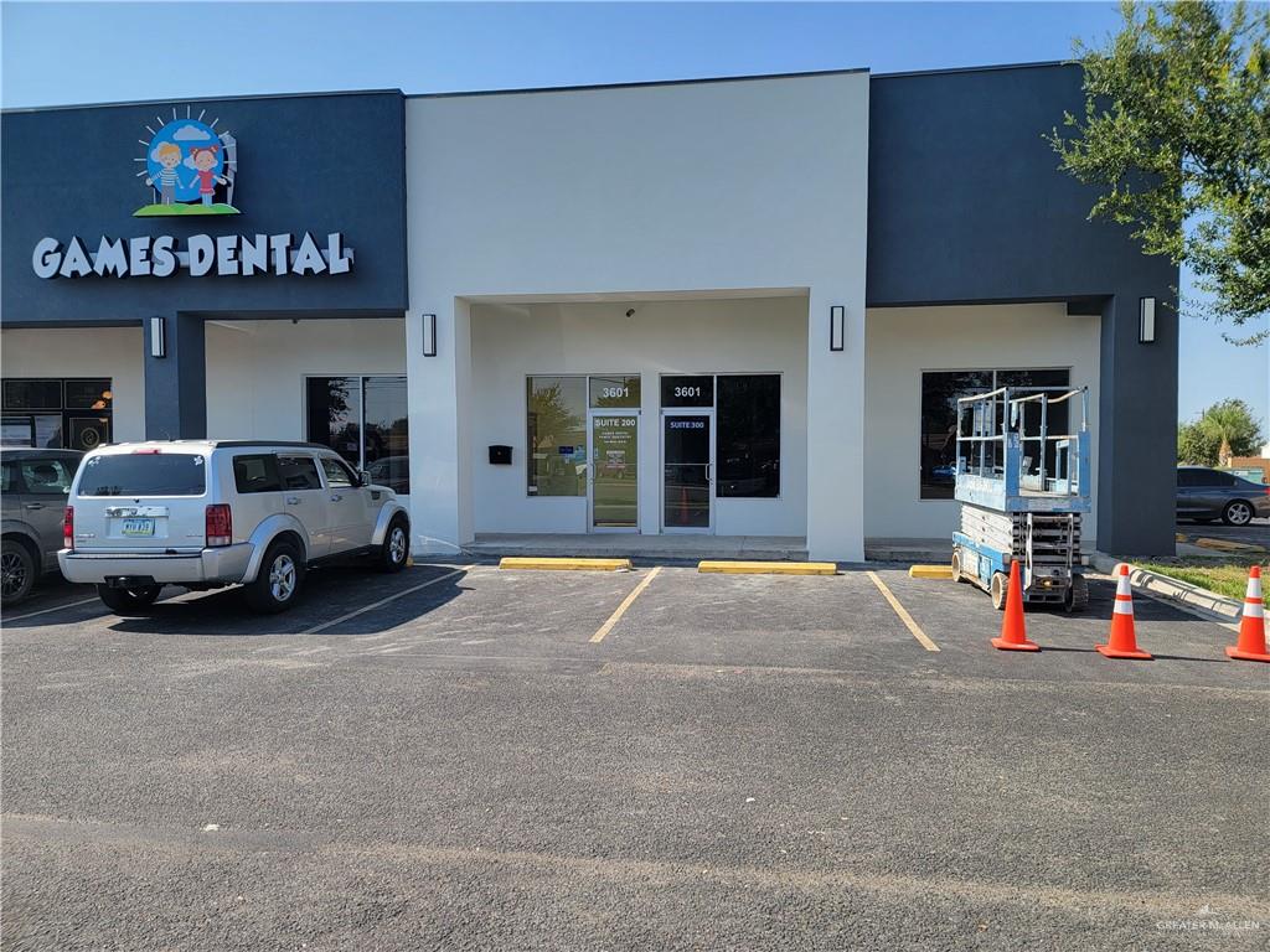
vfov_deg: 56.8
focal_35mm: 24
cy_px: 476
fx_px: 881
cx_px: 635
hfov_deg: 71.6
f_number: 1.8
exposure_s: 1/588
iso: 16
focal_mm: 6.7
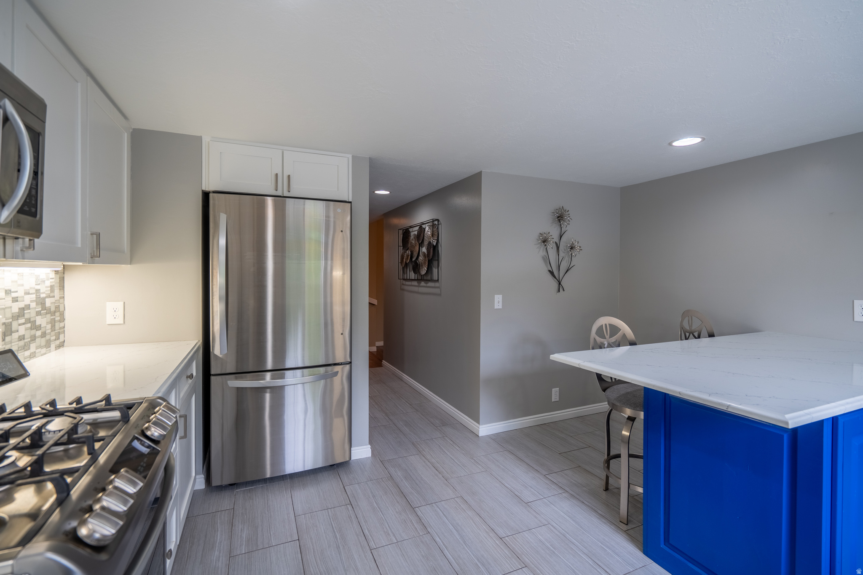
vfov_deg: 73.7
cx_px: 432
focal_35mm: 16
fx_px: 383
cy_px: 288
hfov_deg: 96.7
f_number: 4.5
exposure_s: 1/1600
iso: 200
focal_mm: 16
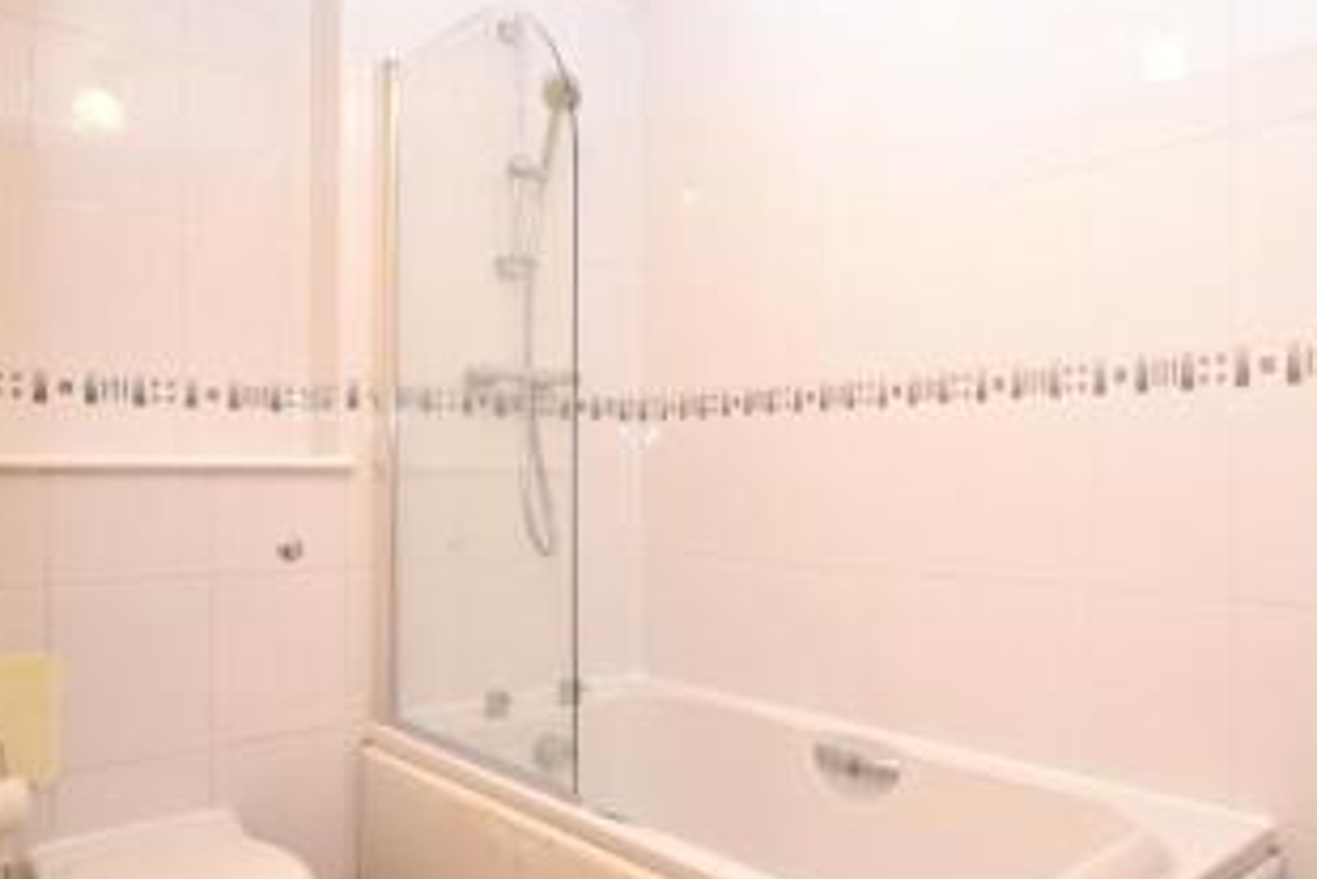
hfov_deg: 72.1
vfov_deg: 55.1
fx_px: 842
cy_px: 414
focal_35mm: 23
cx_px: 947
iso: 1250
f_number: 3.5
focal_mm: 10
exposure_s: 1/60
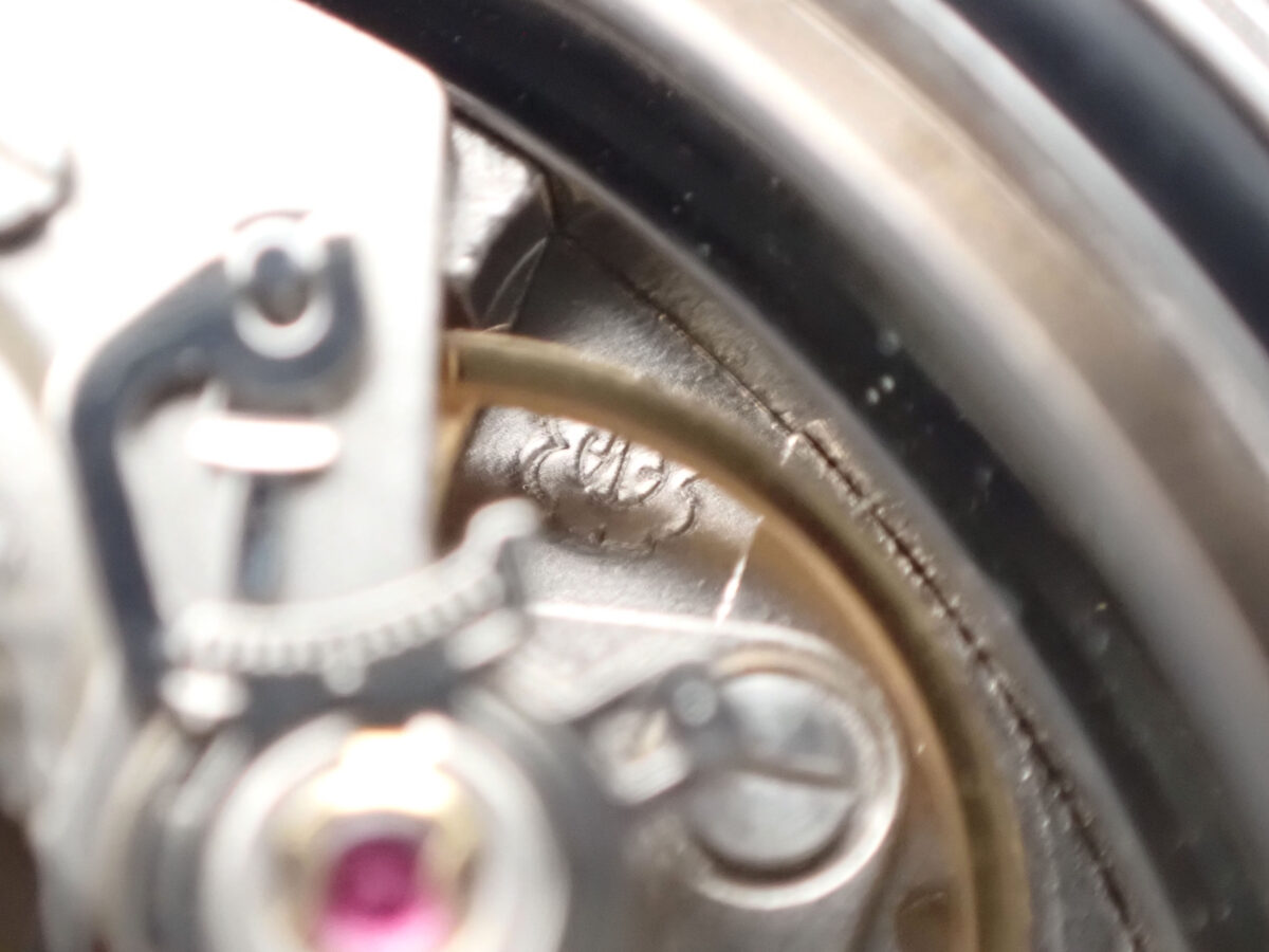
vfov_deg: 14.8
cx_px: 634
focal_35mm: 100
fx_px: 3666
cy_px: 476
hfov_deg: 19.6
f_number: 4.9
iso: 1600
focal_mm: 18
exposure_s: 1/10
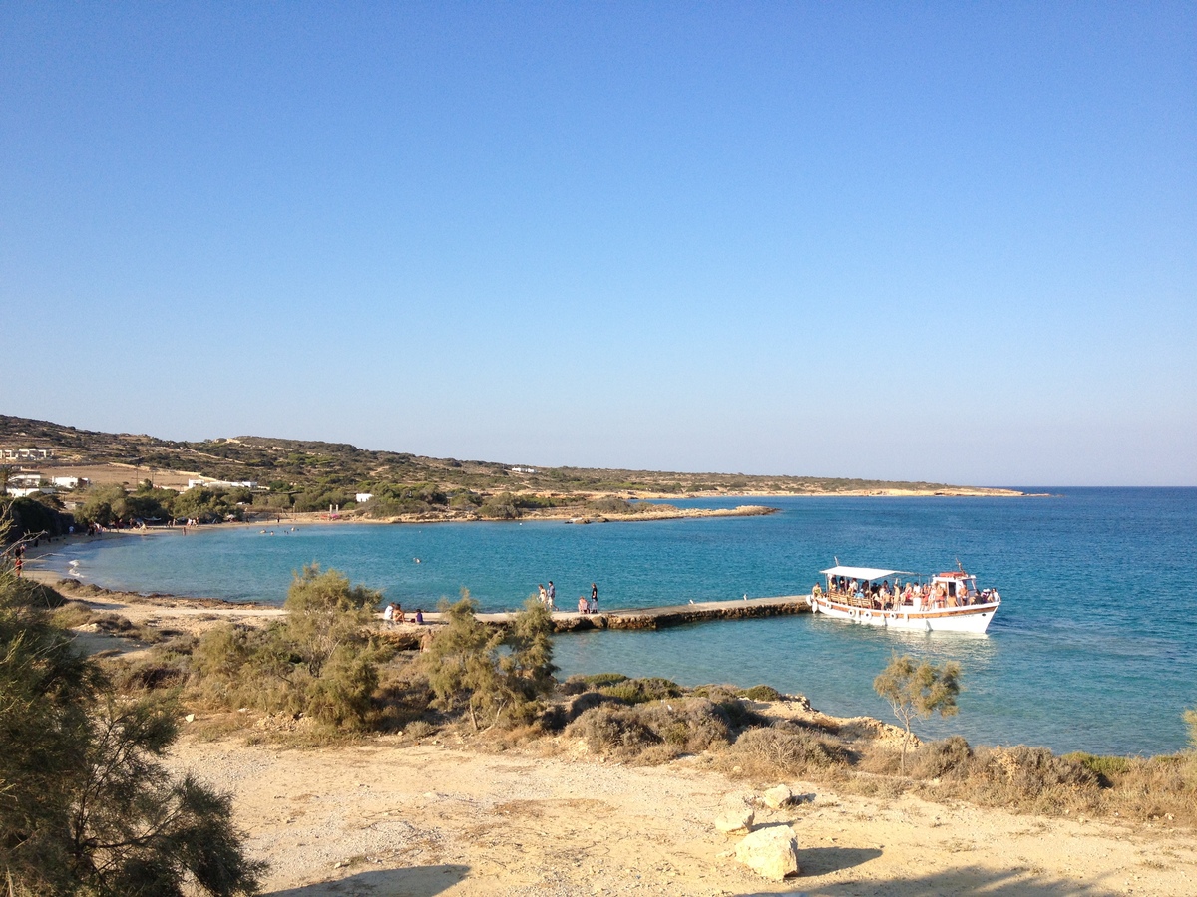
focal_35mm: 35
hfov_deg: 52.6
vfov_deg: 40.7
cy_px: 448
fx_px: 1210
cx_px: 598
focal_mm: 4.28
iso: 50
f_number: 2.4
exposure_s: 1/1381
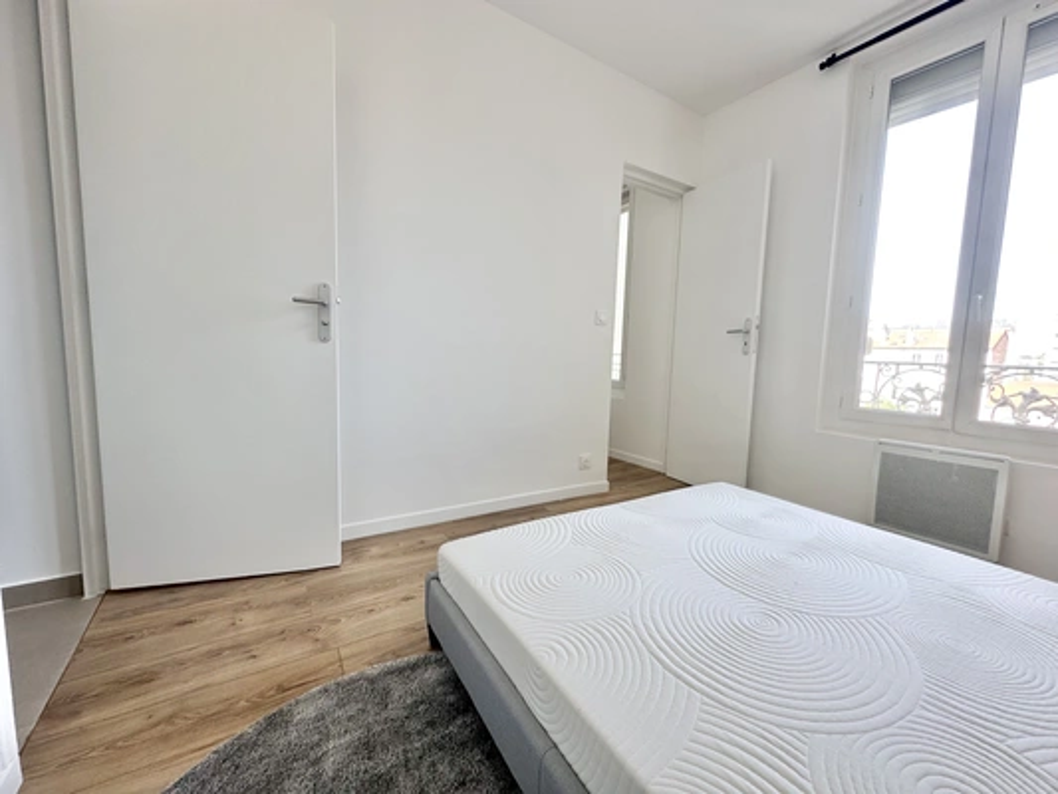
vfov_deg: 85.7
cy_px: 397
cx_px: 529
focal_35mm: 14
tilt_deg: -5.1
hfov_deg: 102.1
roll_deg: -2.2
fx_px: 428
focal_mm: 2.22
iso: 50
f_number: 2.2
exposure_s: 1/99
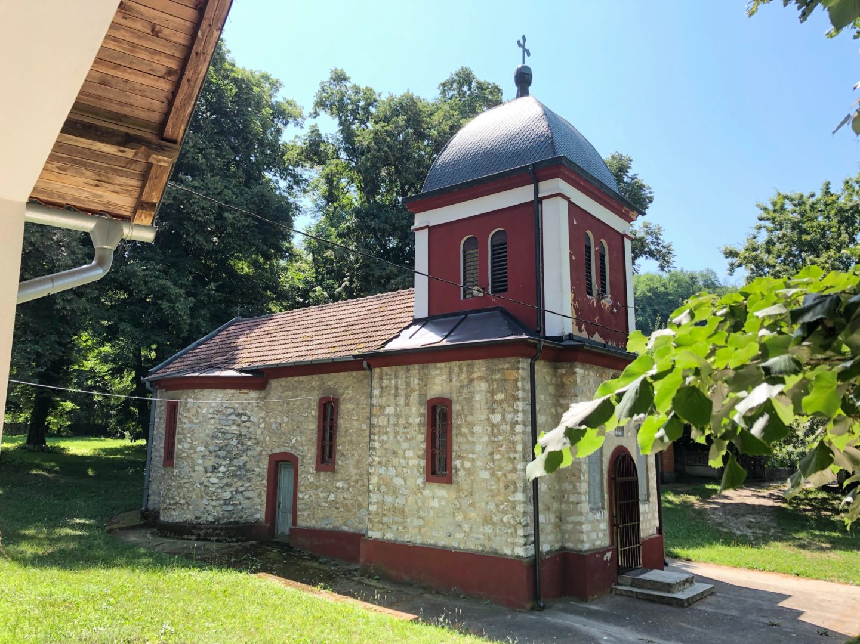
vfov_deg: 49.7
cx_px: 430
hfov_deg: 63.5
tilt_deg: +8.2
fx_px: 695
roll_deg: -1.5
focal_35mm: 28
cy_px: 322
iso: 20
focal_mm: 3.99
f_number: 1.8
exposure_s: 1/312
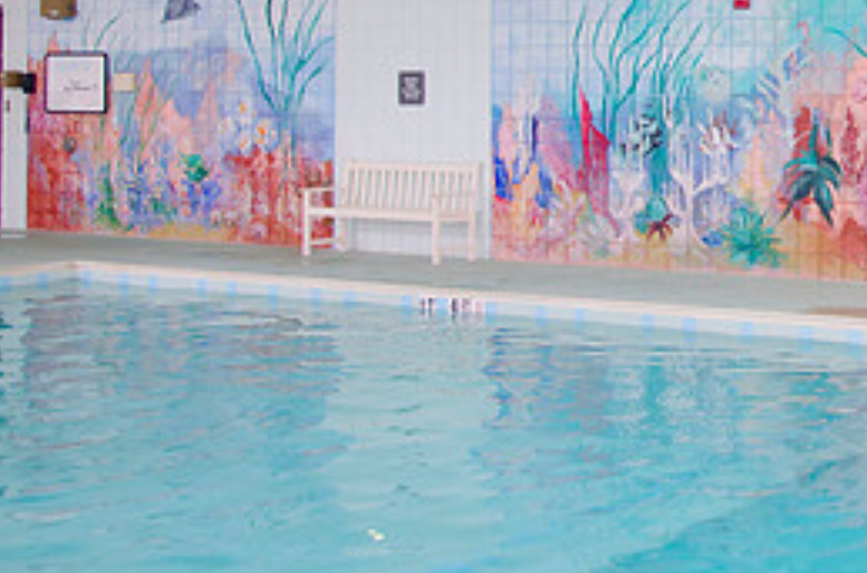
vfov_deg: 18.1
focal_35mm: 74
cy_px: 74
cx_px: 917
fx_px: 1777
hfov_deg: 25.7
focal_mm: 22
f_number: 5.6
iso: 400
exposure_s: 1/60
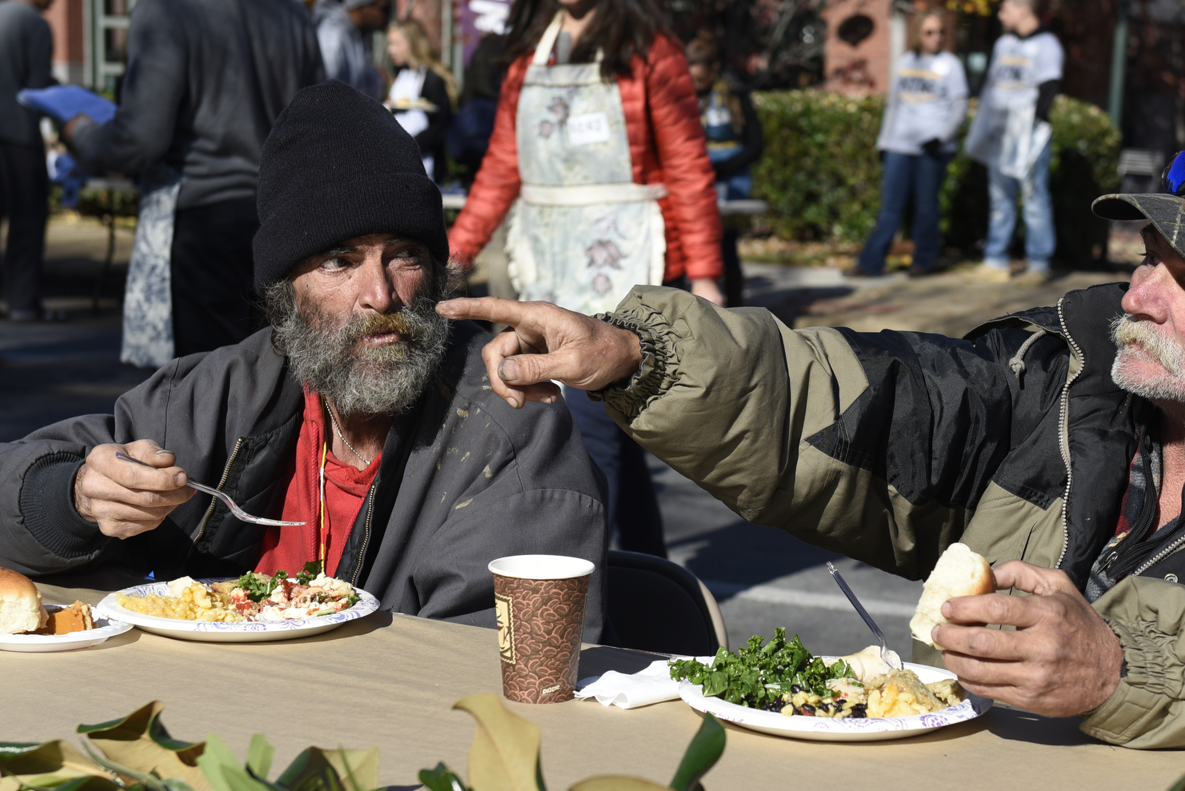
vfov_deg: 16.9
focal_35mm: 81
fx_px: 2667
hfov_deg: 25.0
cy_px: 446
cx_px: 722
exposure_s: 1/800
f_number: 5
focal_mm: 50
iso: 100
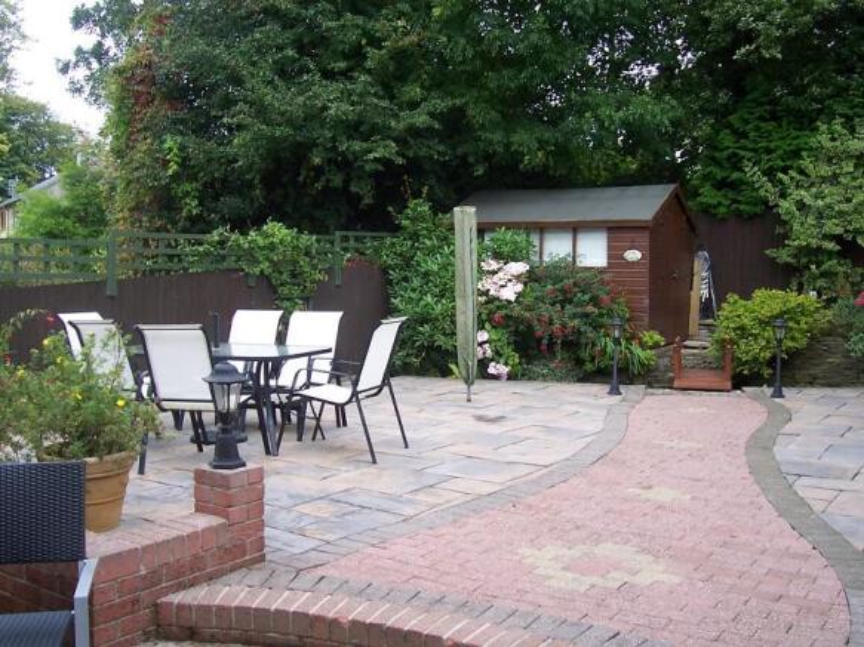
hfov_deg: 50.1
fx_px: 923
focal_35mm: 37
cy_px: 324
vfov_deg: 38.7
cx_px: 432
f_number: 2.8
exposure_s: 1/90
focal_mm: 5.6
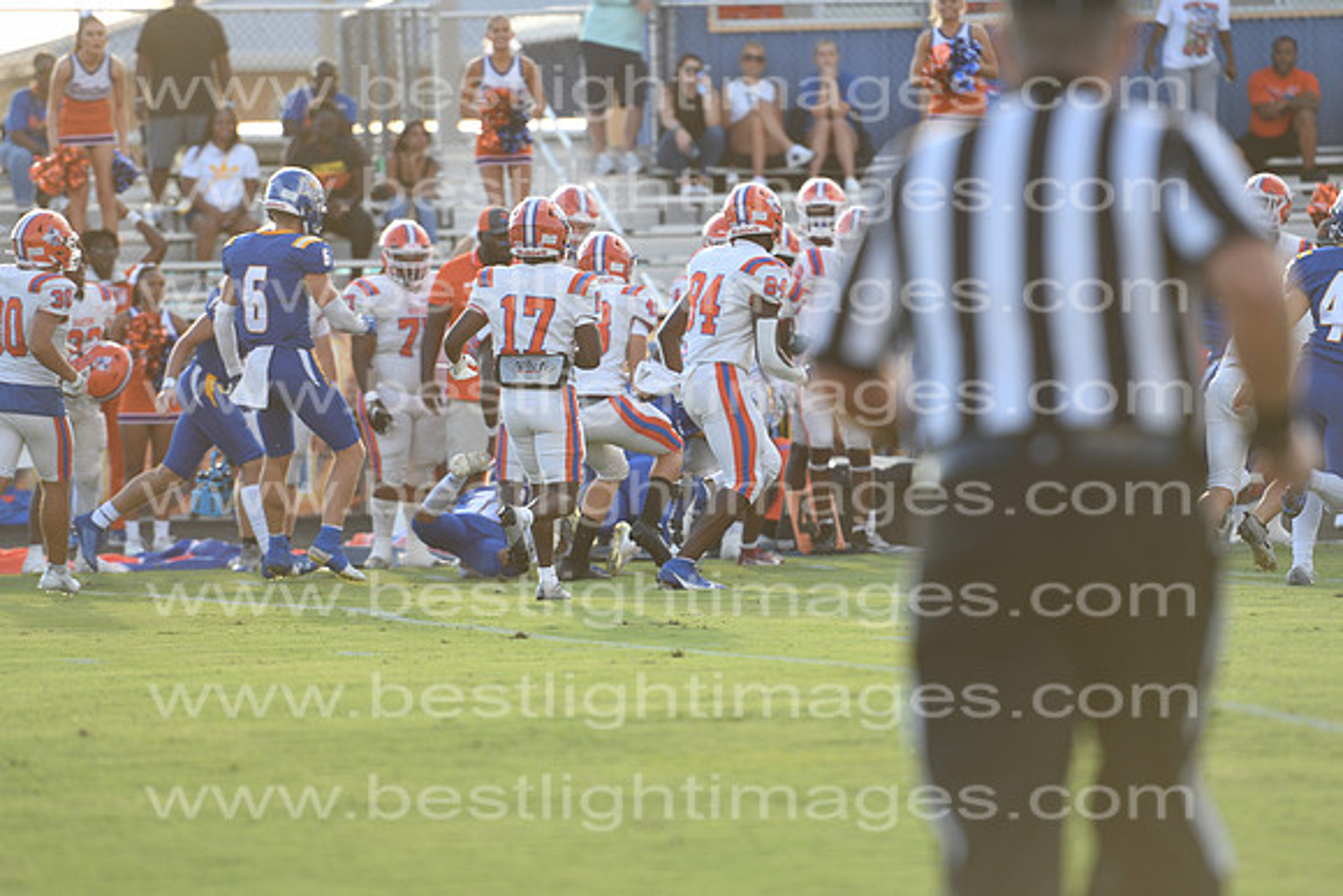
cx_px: 672
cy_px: 448
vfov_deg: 4.6
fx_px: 11194
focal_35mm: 300
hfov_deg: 6.9
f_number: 4
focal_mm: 200
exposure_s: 1/640
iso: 200
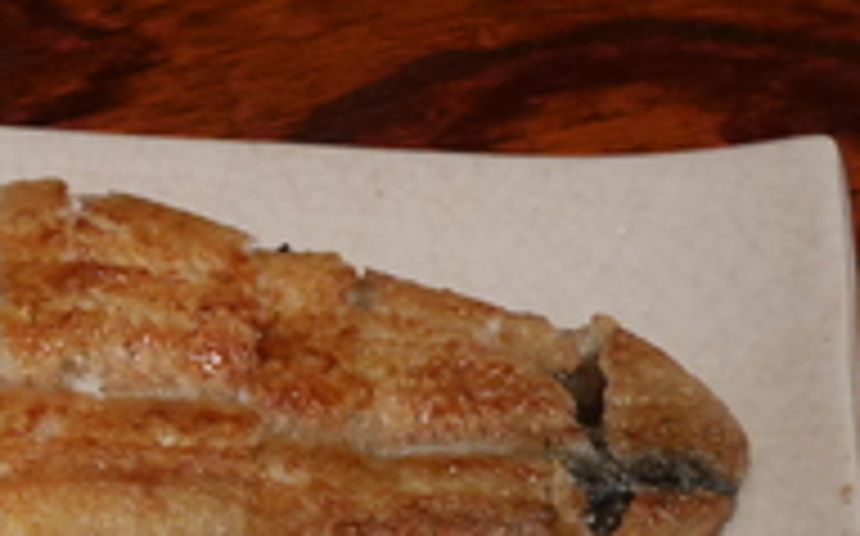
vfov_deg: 8.8
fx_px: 3442
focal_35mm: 147
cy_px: 709
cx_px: -149
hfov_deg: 13.9
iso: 3200
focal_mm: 22
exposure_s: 1/40
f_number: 4.8
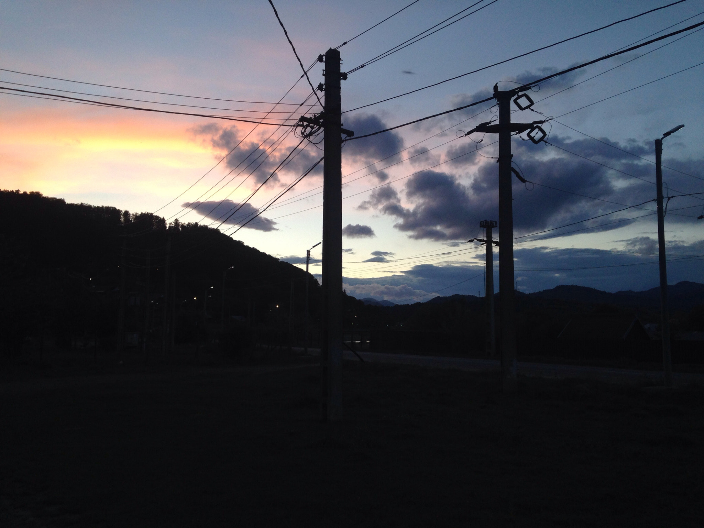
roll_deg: -1.2
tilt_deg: +5.5
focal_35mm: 33
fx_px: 671
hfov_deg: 55.4
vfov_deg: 42.9
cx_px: 352
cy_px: 264
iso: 64
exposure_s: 1/120
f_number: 2.4
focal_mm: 4.12
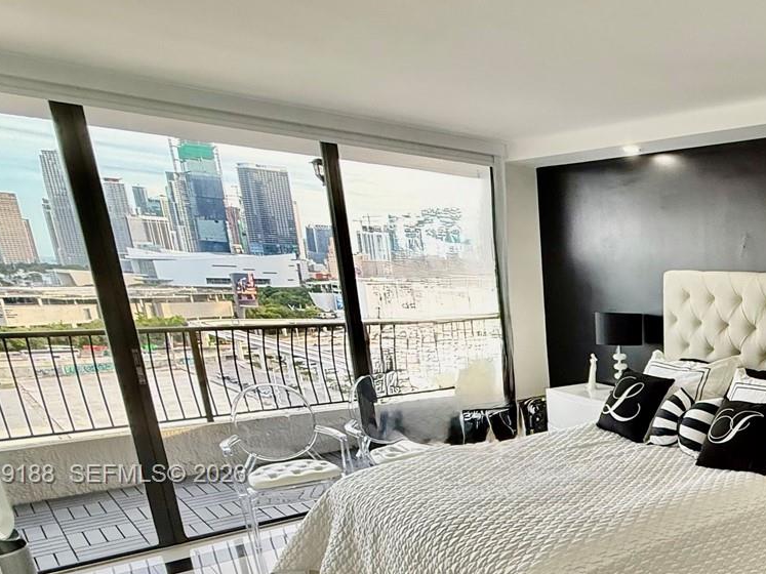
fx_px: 664
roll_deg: -2.5
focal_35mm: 30
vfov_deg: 44.1
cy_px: 476
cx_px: 748
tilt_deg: -15.8
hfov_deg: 50.0
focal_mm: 2.22
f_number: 2.2
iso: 200
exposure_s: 1/120
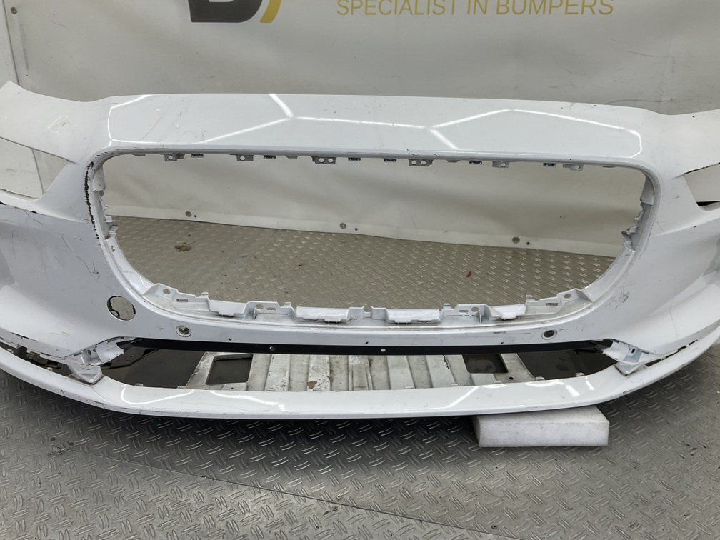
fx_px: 603
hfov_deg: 61.7
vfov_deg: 48.2
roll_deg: +0.4
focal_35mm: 29
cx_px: 360
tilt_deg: -26.0
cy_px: 270
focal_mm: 3
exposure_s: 1/120
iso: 25
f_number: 1.8
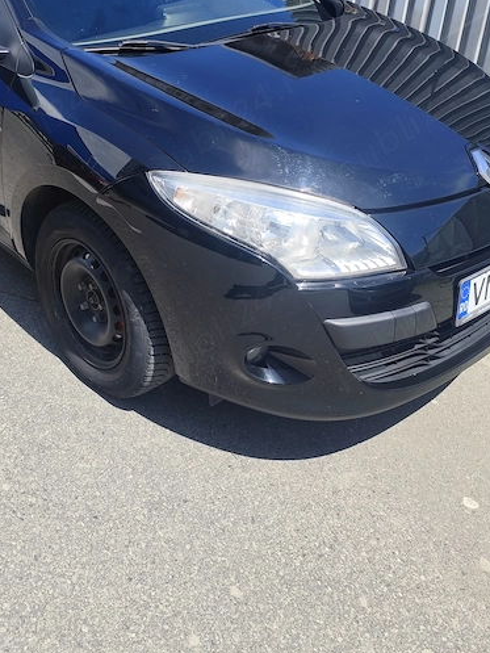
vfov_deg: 48.2
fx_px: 698
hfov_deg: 38.0
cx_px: 141
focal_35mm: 37
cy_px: 164
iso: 50
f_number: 1.65
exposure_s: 1/720
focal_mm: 6.14
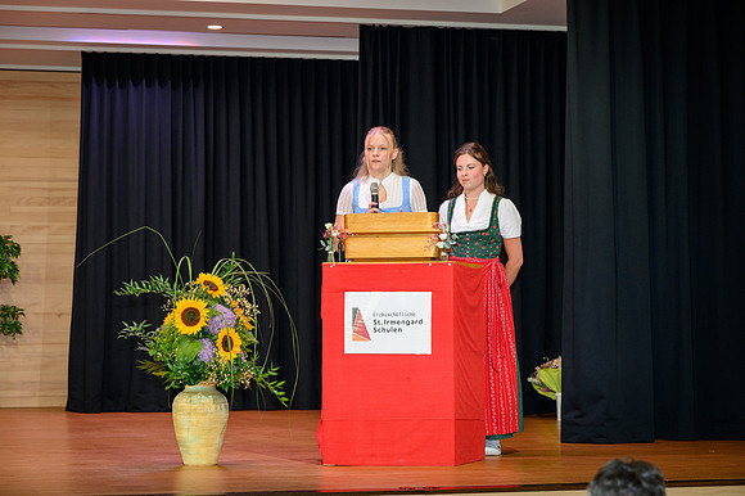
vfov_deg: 14.8
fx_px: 1903
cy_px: 248
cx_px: 372
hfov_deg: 22.2
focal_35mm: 92
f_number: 5
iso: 2000
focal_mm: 92
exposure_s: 1/200
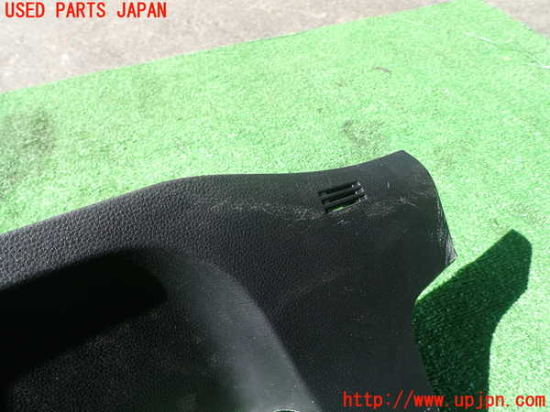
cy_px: 206
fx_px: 397
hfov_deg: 69.4
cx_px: 275
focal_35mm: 25
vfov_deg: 54.9
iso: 100
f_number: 2.8
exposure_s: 1/320
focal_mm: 4.5
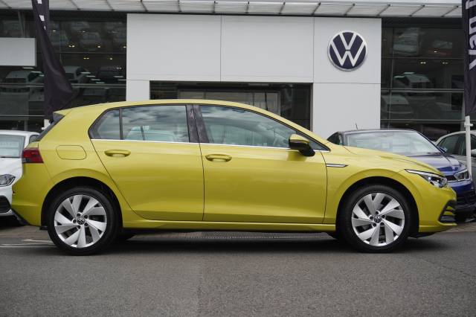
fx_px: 595
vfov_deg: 29.8
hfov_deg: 43.6
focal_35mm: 45
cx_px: 238
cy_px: 158
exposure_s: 1/200
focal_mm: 30
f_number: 5.6
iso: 100
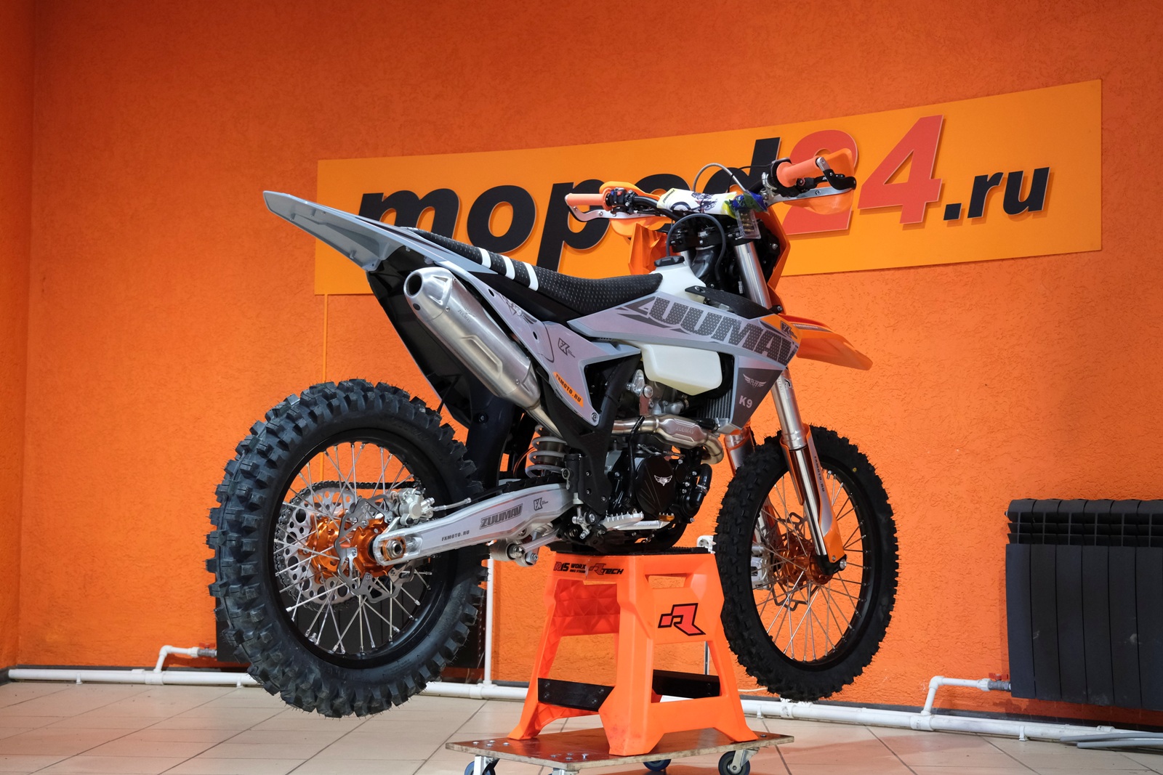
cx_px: 582
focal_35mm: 51
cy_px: 388
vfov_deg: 26.5
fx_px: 1648
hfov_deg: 38.9
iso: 2000
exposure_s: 1/100
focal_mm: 34.2
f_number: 4
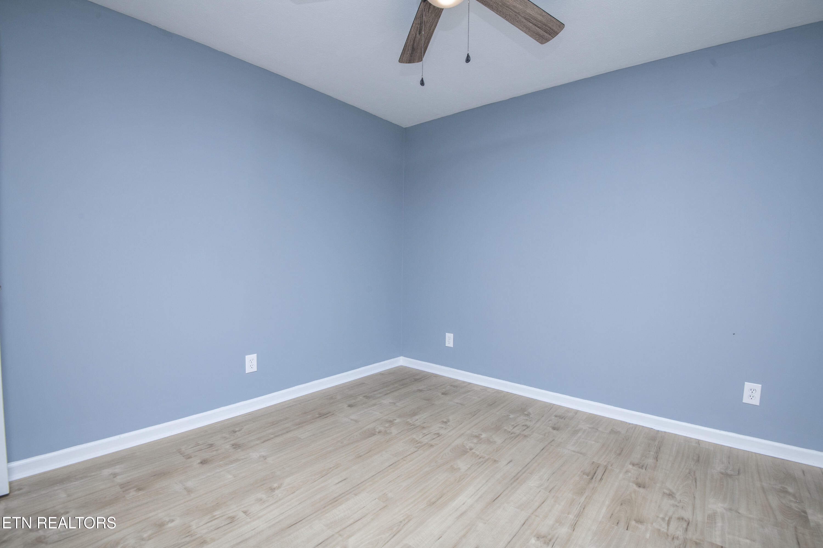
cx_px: 412
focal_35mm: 16
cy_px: 274
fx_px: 366
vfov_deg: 73.7
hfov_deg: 96.7
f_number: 9
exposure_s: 1/250
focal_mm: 16
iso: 400
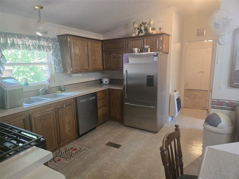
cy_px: 90
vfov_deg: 58.9
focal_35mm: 23
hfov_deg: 73.9
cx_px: 120
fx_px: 159
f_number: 1.8
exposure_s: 1/120
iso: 400
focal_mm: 5.4
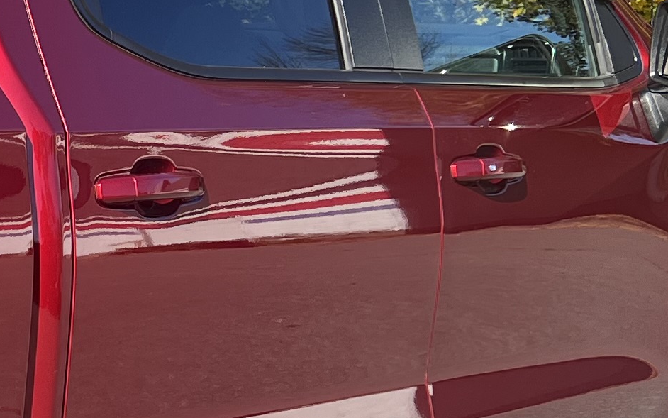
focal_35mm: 118
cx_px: -474
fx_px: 2148
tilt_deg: -7.8
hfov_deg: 15.6
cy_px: 331
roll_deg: +0.4
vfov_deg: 11.1
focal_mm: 5.7
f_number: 1.5
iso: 50
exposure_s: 1/1252
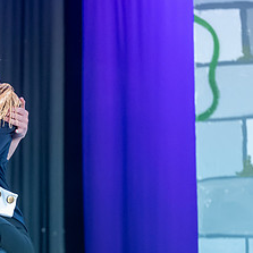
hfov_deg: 3.2
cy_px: 236
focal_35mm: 554
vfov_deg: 3.2
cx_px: -11
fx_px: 4581
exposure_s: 1/250
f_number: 2.8
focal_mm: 200
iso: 5000
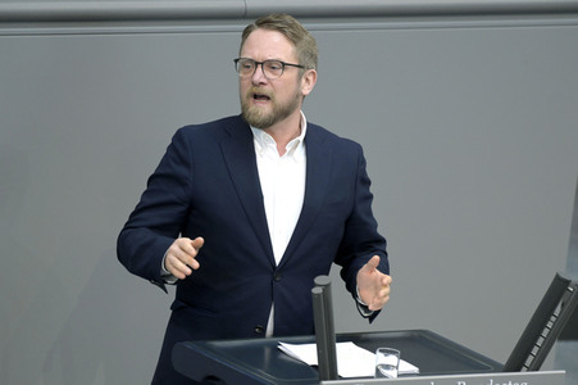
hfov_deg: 4.9
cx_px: 289
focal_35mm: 420
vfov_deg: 3.3
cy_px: 192
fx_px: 6738
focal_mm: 420
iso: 8000
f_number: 5.6
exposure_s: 1/320
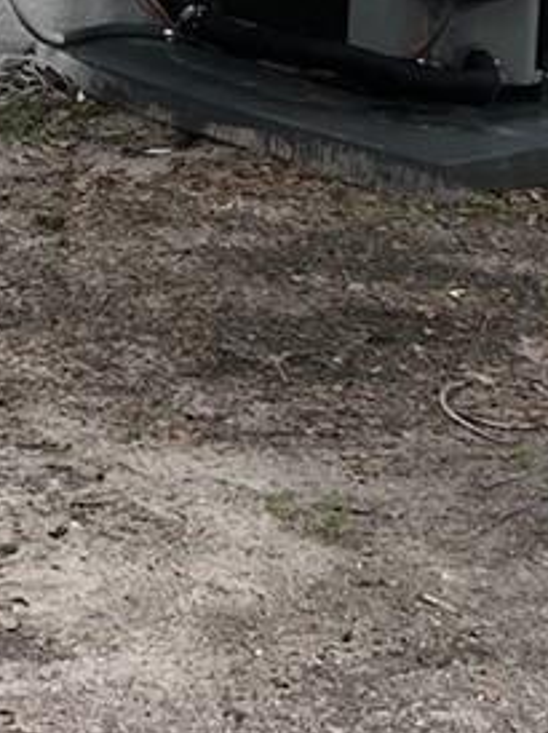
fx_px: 3213
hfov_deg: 9.5
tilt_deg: -2.1
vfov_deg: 11.9
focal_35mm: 152
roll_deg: -1.3
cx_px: -257
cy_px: -605
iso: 64
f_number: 1.5
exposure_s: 1/121
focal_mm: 5.7
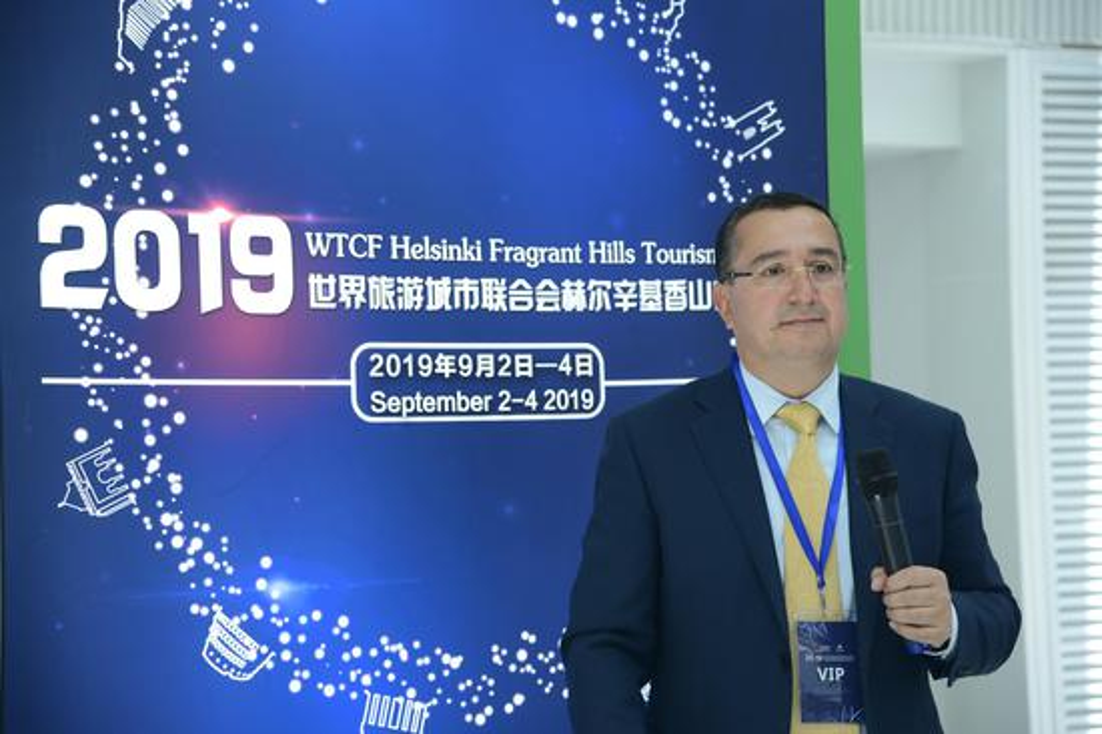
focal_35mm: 85
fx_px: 2600
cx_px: 551
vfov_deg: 16.1
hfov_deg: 23.9
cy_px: 367
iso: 400
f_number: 5.6
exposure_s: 1/100
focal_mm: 85
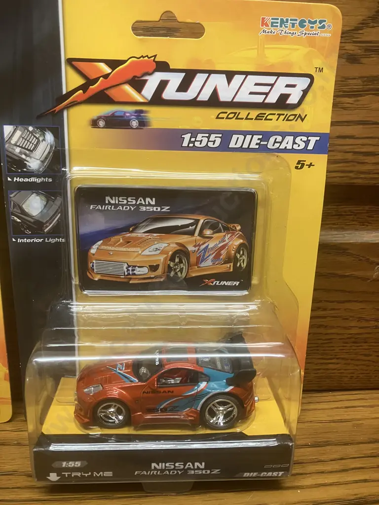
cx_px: 190
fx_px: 409
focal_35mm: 28
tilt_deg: -11.9
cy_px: 252
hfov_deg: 49.7
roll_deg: -0.7
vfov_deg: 63.4
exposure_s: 1/50
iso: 320
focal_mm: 3.99
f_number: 1.8
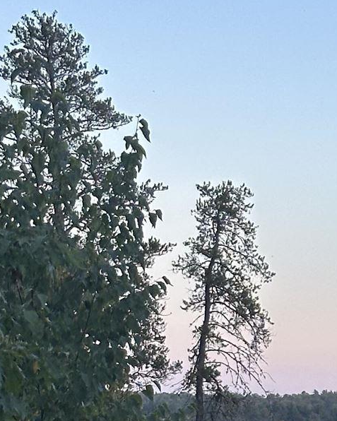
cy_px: 582
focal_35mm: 181
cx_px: 527
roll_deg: -3.1
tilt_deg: -4.0
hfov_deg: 8.3
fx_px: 2256
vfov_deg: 10.4
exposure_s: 1/564
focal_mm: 6.86
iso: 64
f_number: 1.78
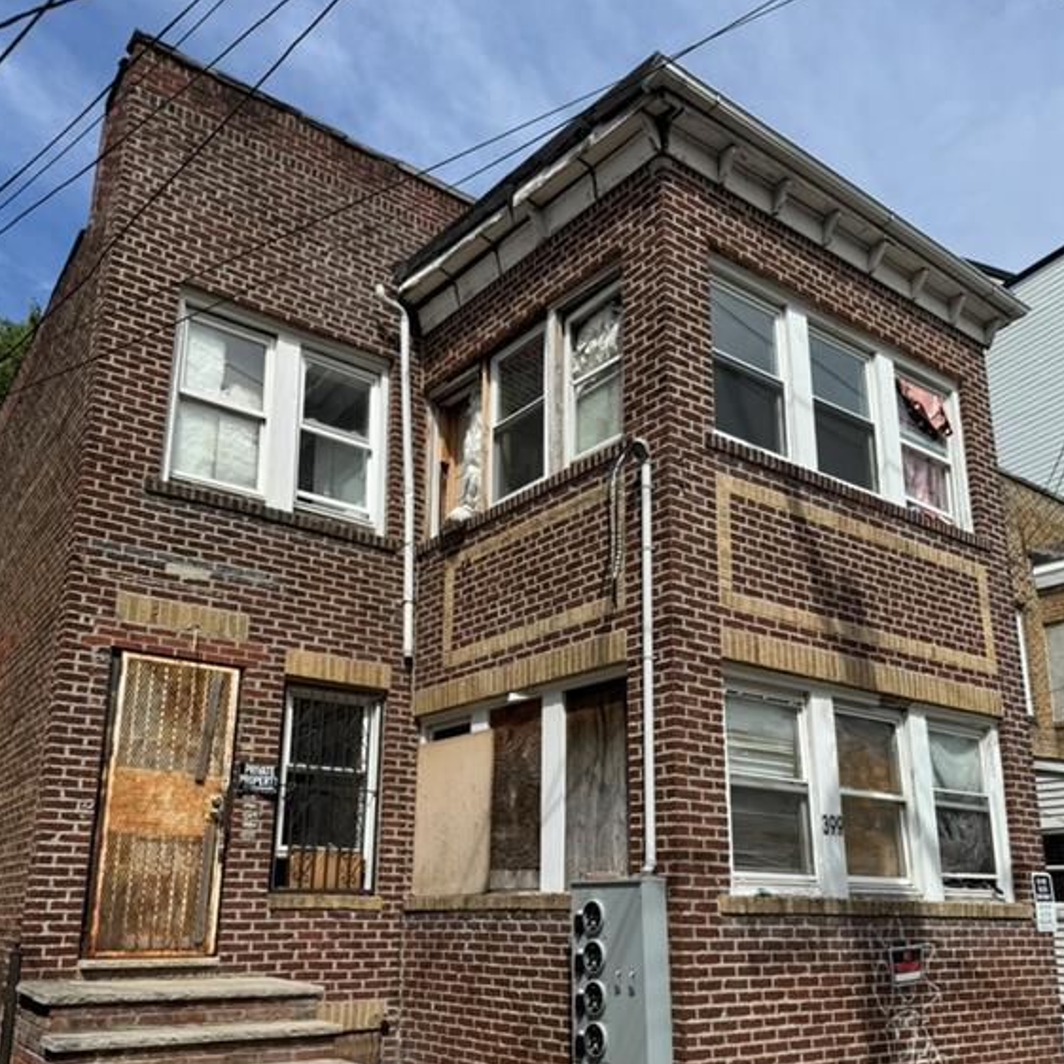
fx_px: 1008
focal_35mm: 29
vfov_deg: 55.0
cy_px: 661
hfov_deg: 55.6
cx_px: 536
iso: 80
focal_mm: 6.76
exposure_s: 1/5348
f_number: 1.78
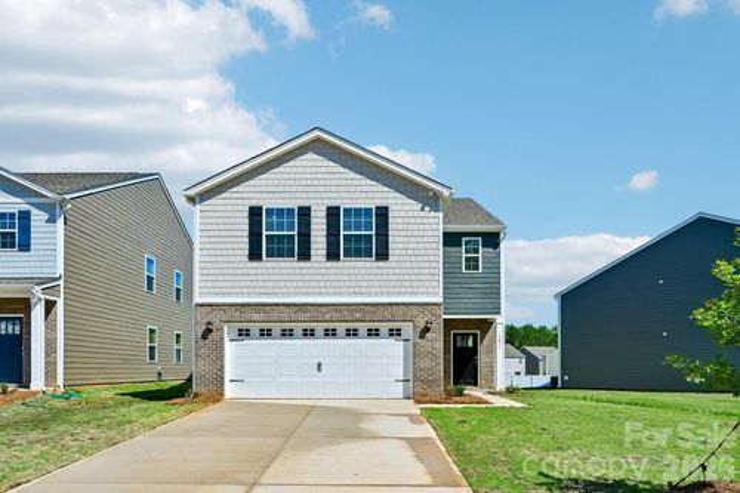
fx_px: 493
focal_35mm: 24
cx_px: 370
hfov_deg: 73.8
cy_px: 246
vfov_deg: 53.1
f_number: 8
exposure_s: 1/800
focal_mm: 24
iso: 100
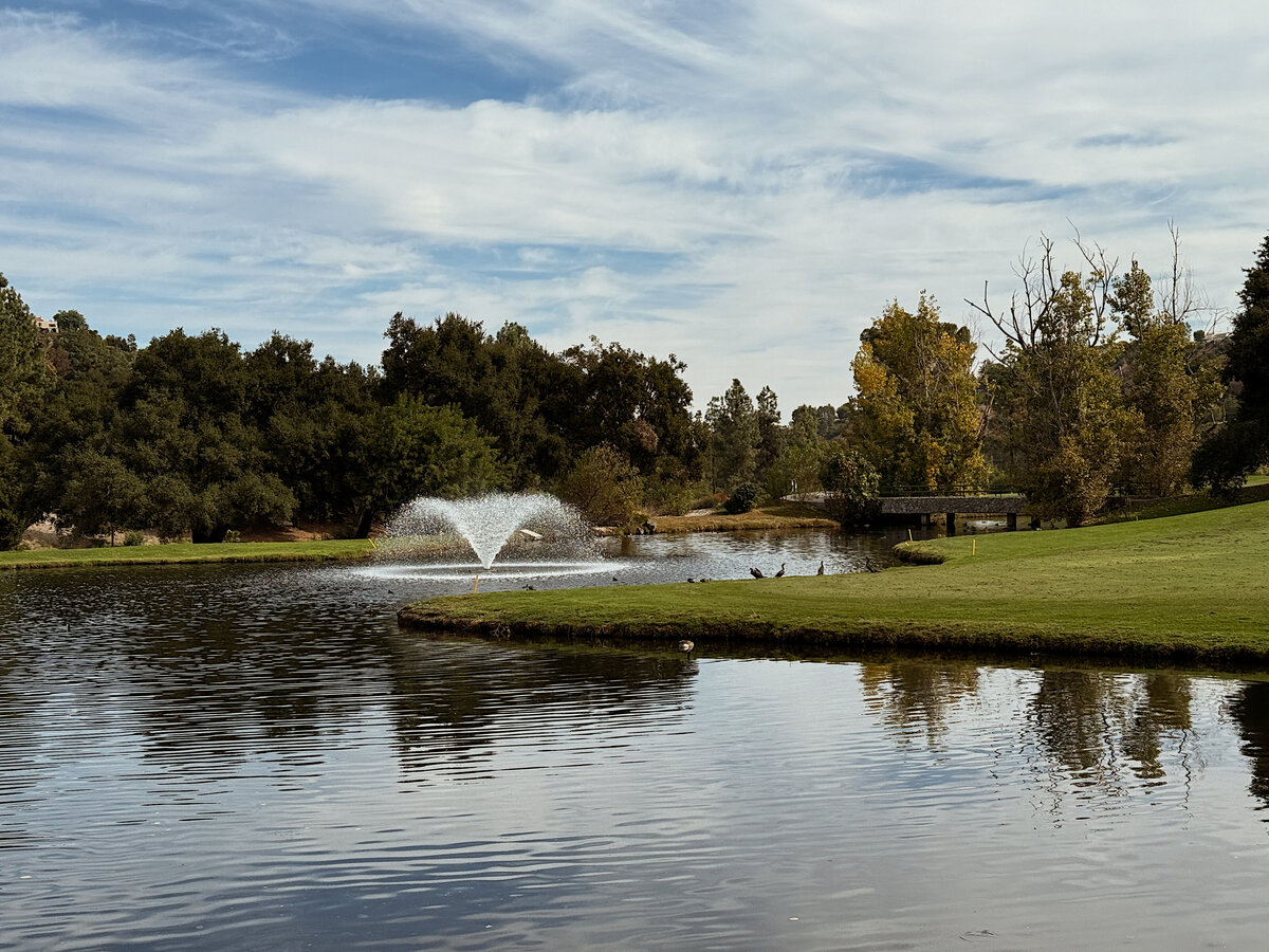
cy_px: 476
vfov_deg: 30.3
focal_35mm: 48
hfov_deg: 39.7
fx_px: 1760
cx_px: 634
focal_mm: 6.76
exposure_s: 1/4878
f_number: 1.78
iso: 64
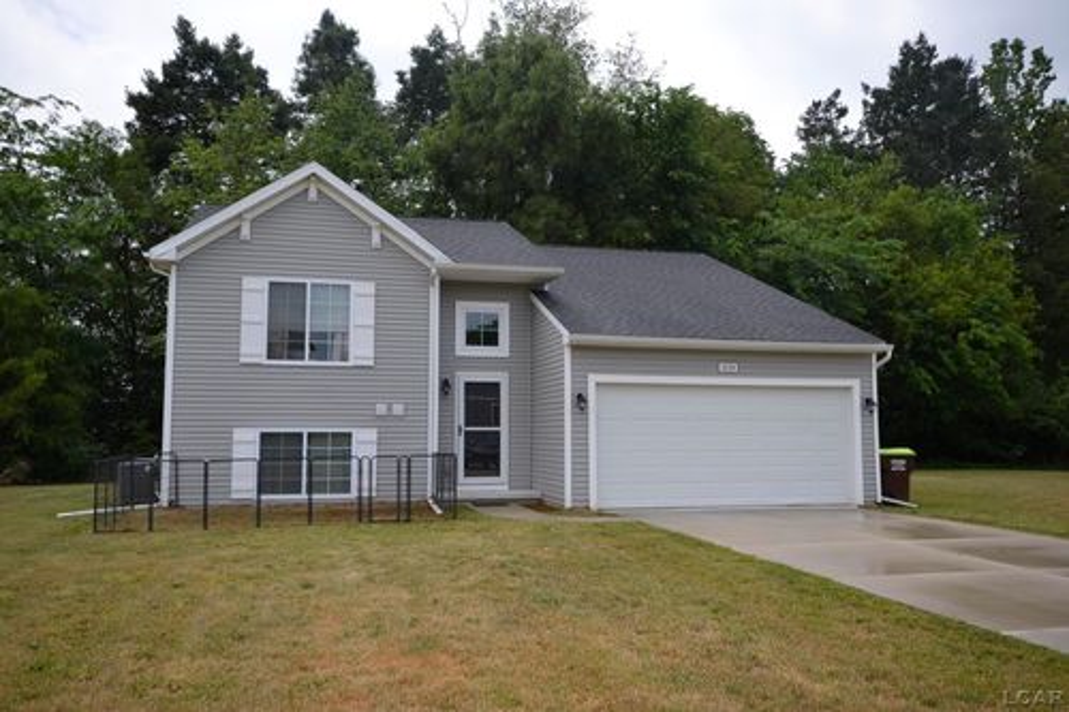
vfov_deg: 43.6
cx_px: 534
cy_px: 356
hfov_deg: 61.9
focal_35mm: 30
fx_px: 890
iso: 100
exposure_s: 1/200
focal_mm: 20
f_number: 7.1
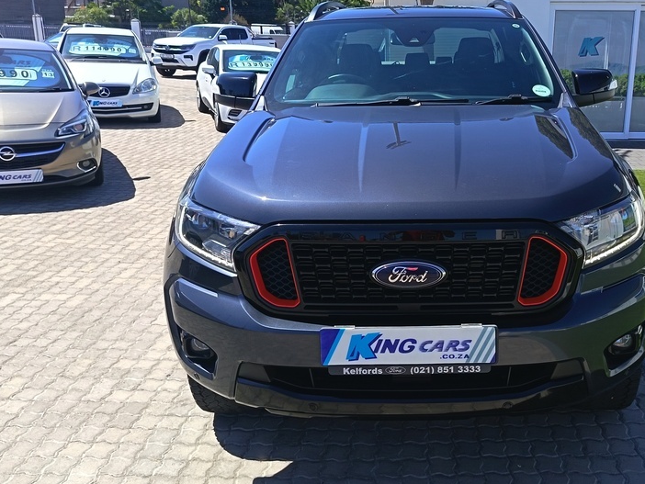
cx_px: 425
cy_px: 215
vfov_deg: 40.7
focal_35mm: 35
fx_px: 652
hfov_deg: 51.7
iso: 130
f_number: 1.75
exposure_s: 1/600
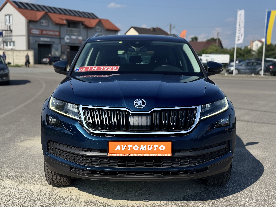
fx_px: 383
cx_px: 138
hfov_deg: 39.7
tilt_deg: -7.1
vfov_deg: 30.3
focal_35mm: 48
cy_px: 104
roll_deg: -1.7
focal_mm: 6.76
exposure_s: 1/4608
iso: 64
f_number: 1.78
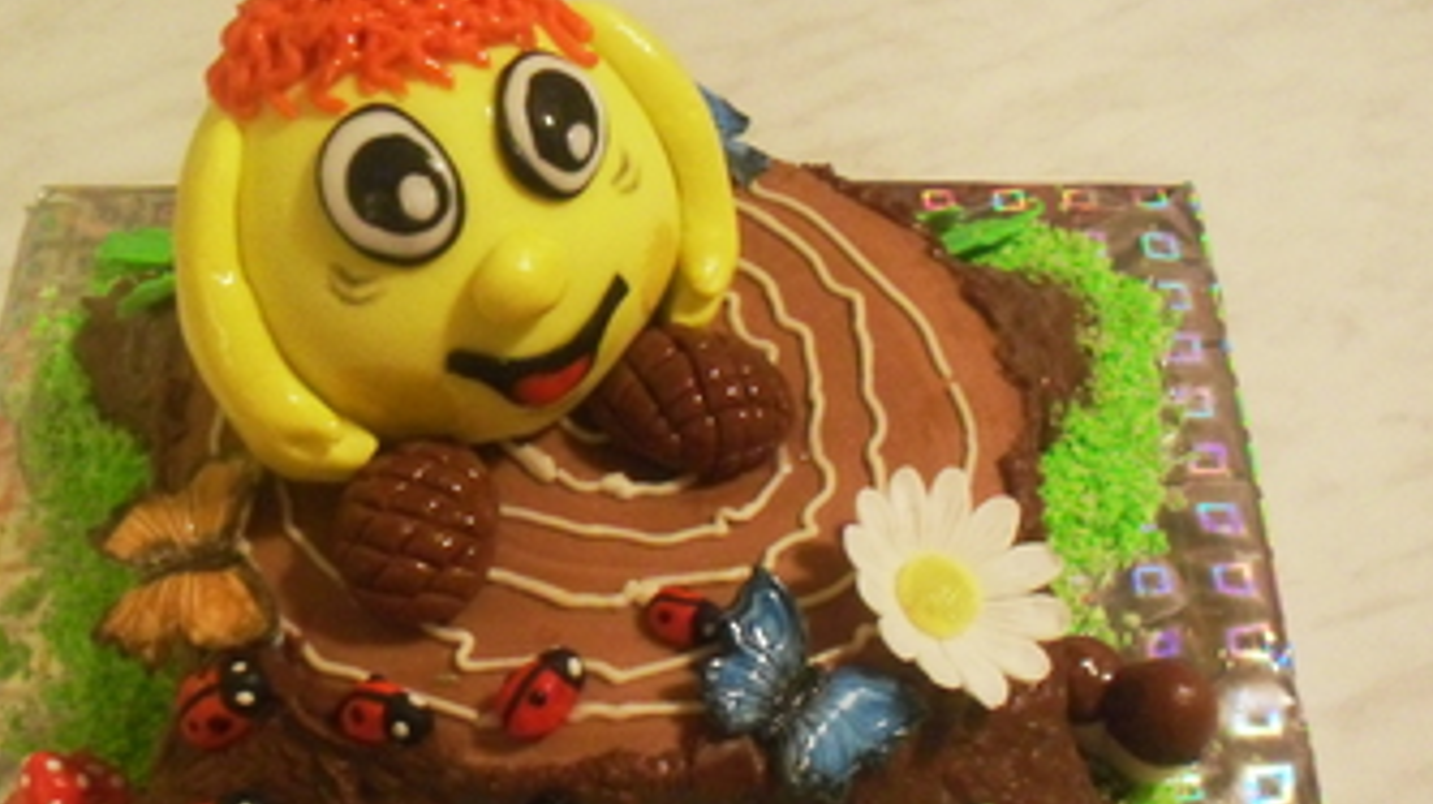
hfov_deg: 37.2
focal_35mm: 56
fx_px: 2127
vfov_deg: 21.2
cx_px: 620
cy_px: 632
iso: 320
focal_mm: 6.3
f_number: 2.8
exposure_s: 1/15
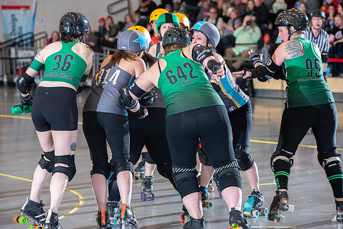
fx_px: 1429
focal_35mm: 150
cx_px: 172
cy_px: 114
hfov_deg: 13.7
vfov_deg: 9.2
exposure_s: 1/160
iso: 640
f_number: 5.6
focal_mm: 150
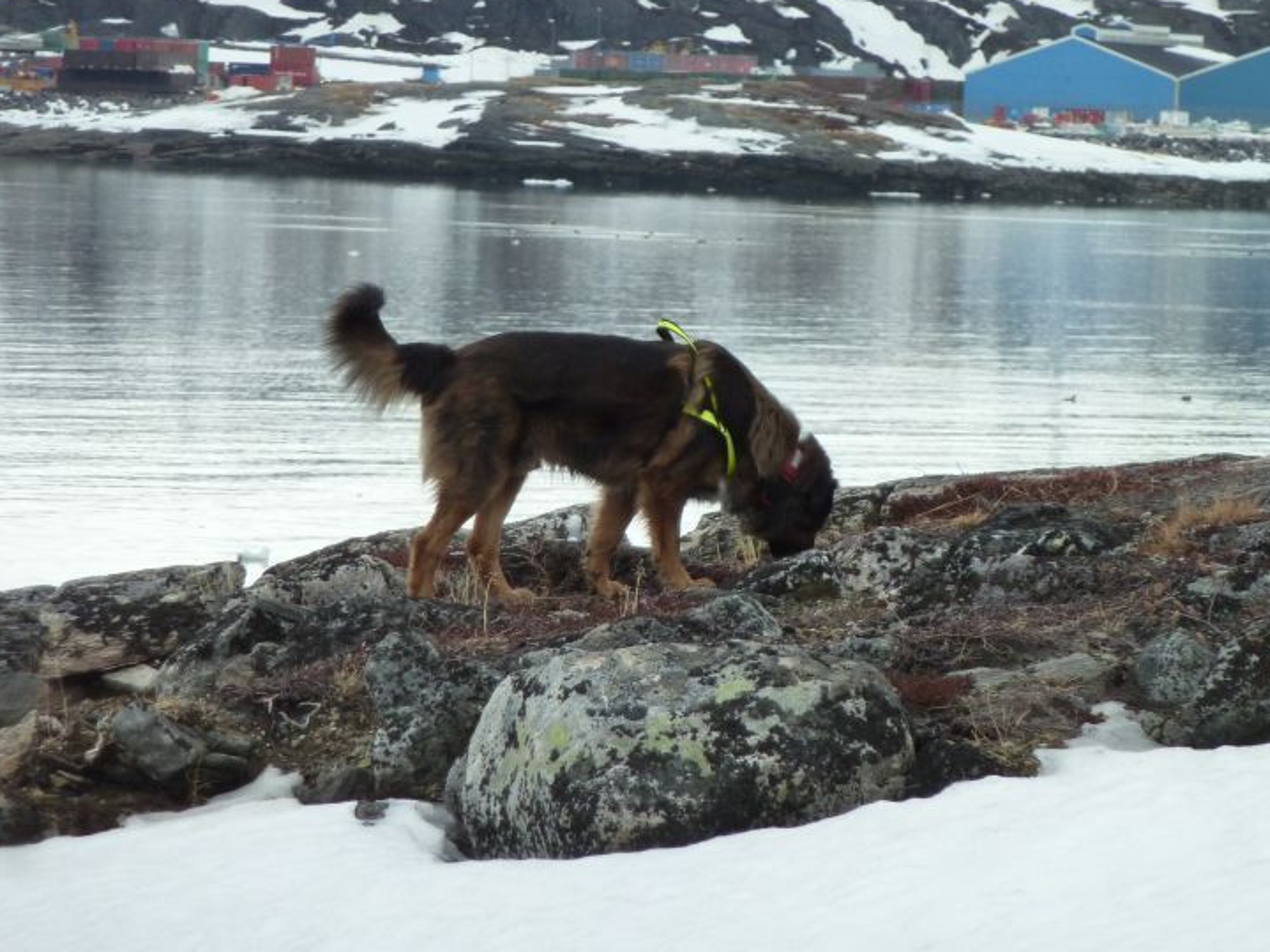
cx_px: 631
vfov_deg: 4.5
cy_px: 479
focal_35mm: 334
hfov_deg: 5.9
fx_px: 12252
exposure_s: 1/250
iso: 250
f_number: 4.9
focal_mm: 49.2
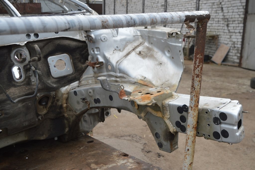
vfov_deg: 34.2
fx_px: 276
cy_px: 85
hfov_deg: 49.6
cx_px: 128
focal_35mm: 39
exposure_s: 1/125
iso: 140
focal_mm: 26
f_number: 5.6
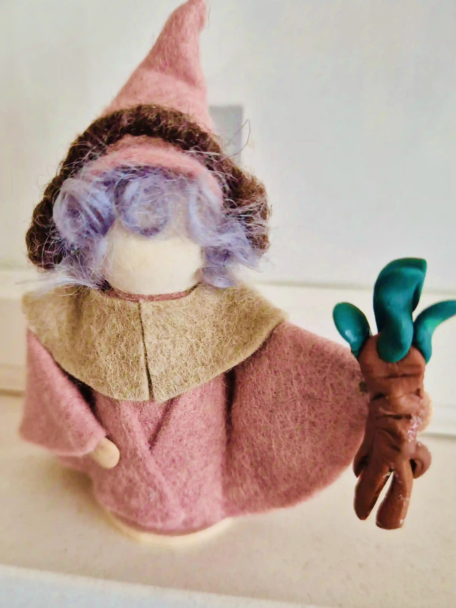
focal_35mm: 23
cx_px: 228
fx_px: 404
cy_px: 304
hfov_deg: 58.9
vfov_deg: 73.9
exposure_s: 1/100
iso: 640
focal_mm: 5.4
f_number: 1.8
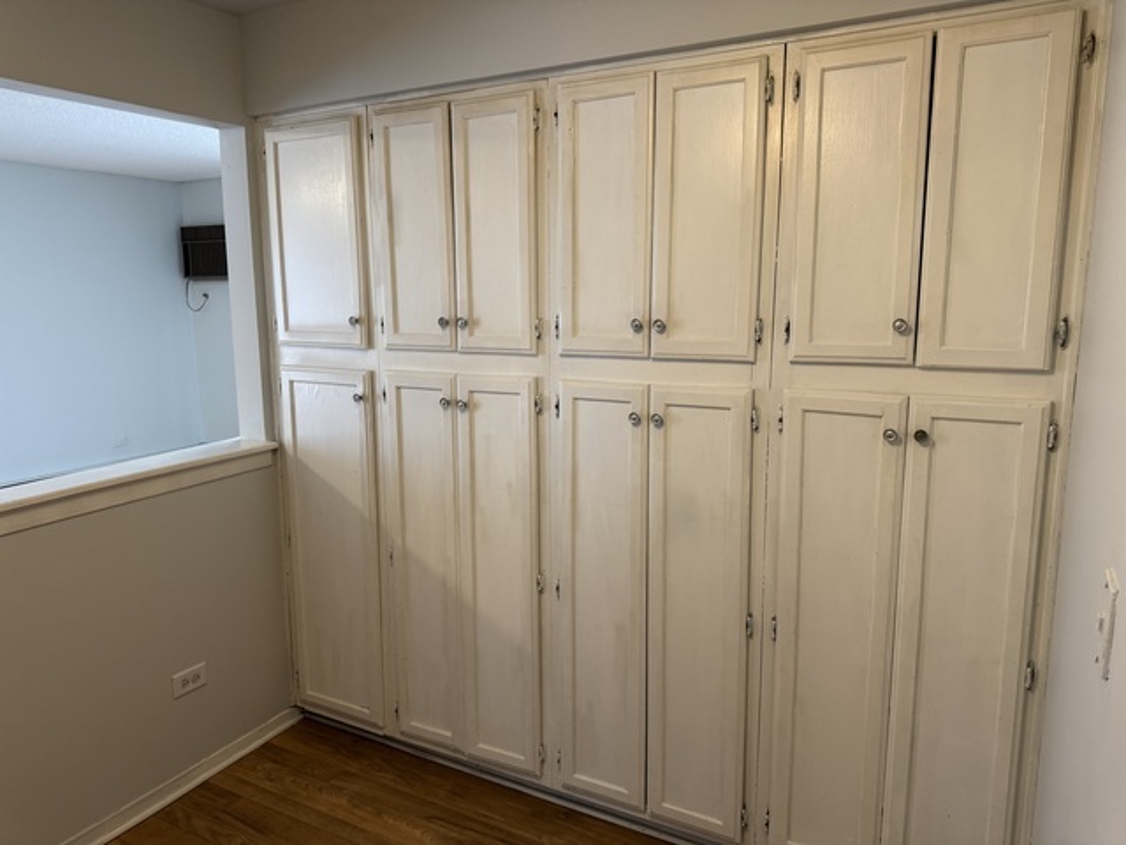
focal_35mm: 24
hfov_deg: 71.6
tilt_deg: -10.4
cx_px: 563
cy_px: 422
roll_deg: +0.8
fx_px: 781
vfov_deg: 56.8
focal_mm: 6.76
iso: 200
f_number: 1.78
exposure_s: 1/60
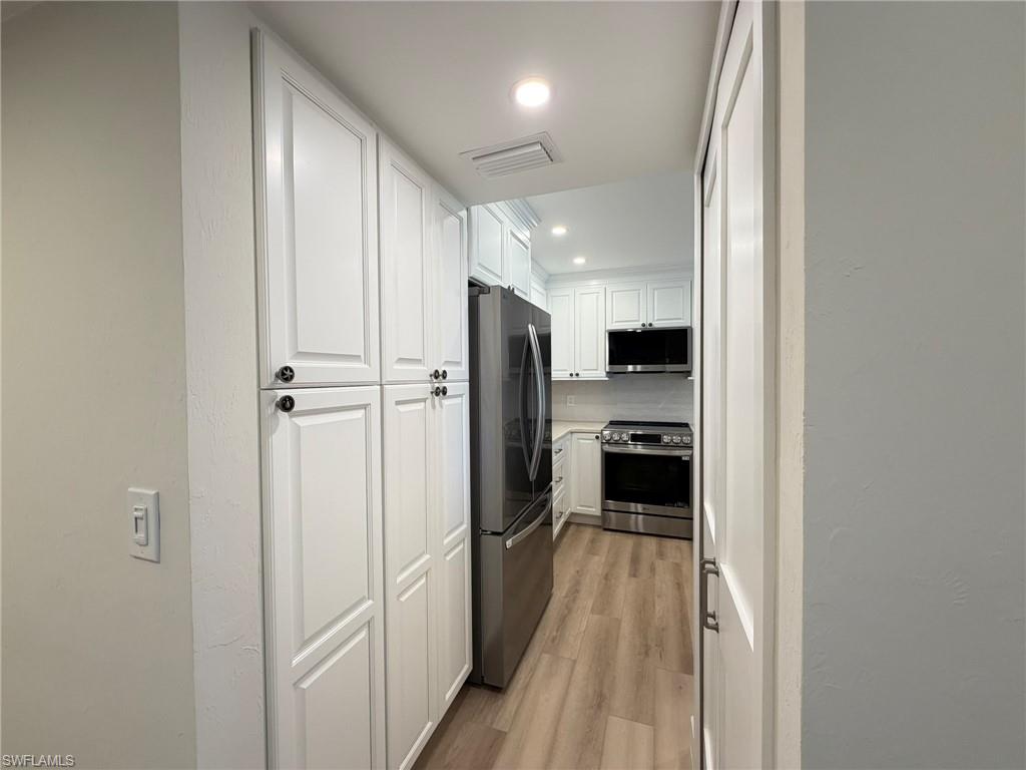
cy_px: 385
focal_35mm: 14
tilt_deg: -1.4
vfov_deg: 85.7
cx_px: 513
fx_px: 415
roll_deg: +0.6
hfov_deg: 102.1
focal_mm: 2.22
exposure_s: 1/120
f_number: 2.2
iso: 250
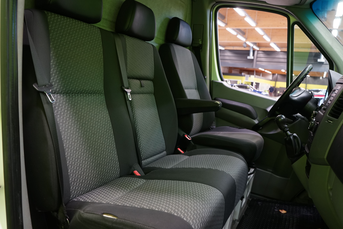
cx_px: 172
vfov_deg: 43.6
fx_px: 286
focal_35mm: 30
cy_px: 114
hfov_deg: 61.9
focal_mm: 30
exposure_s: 1/20
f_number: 5
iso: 1250
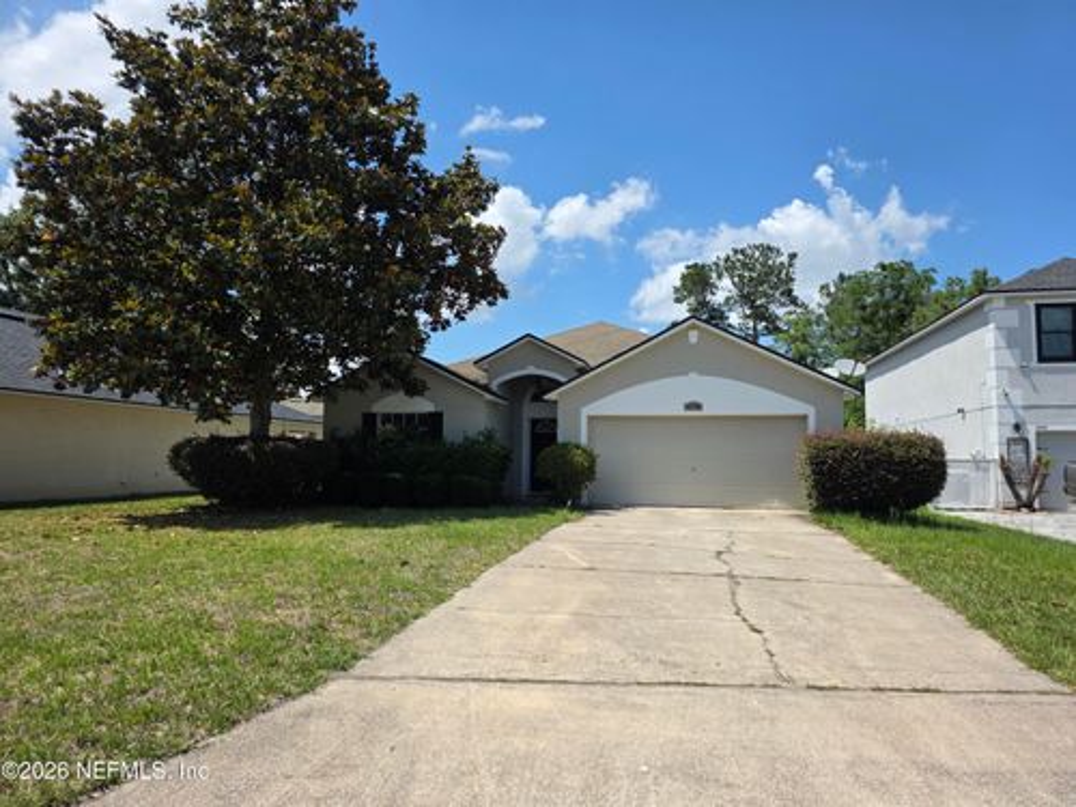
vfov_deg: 58.9
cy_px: 404
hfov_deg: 73.9
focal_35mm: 23
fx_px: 715
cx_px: 538
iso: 80
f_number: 1.7
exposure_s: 1/6355
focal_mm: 6.3
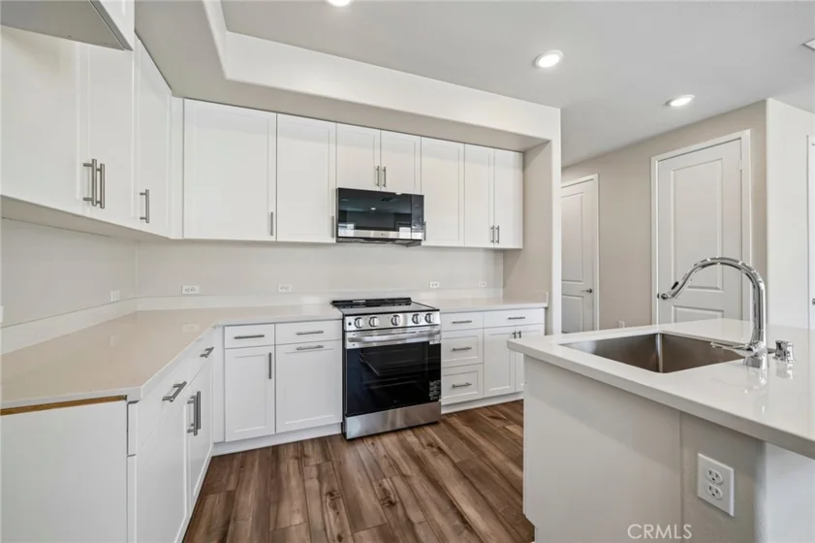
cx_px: 408
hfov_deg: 108.3
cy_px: 272
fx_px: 294
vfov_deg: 85.4
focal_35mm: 13
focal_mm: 13
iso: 320
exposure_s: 1/30
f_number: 7.1
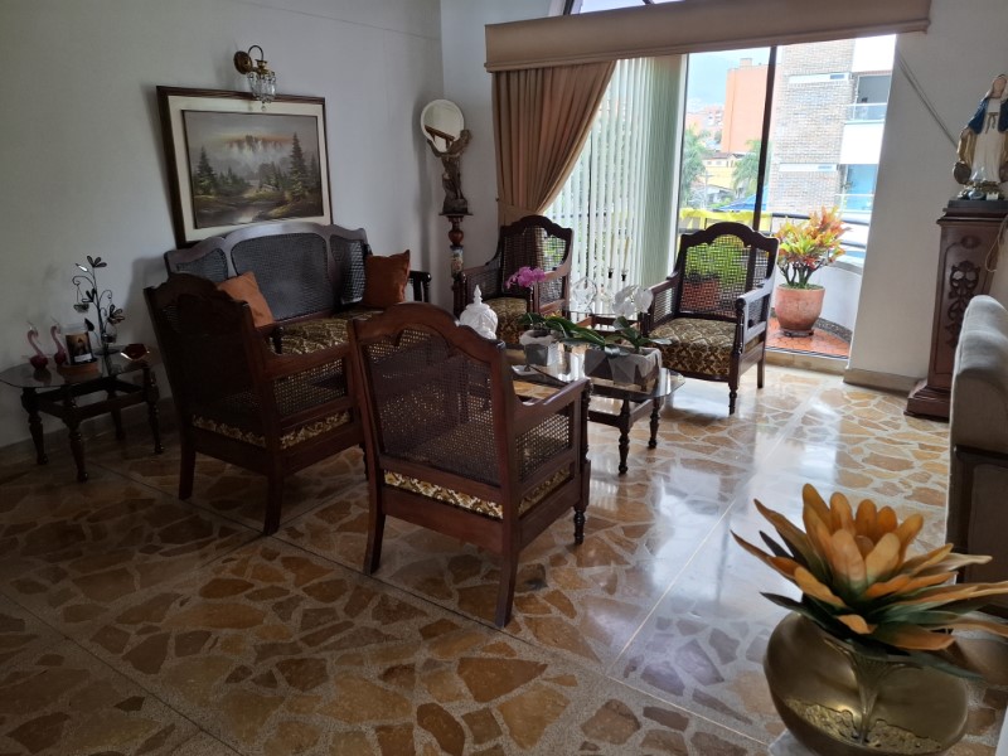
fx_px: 670
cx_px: 504
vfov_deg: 58.9
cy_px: 378
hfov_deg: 73.9
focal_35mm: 23
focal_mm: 5.54
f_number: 1.8
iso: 80
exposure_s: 1/120
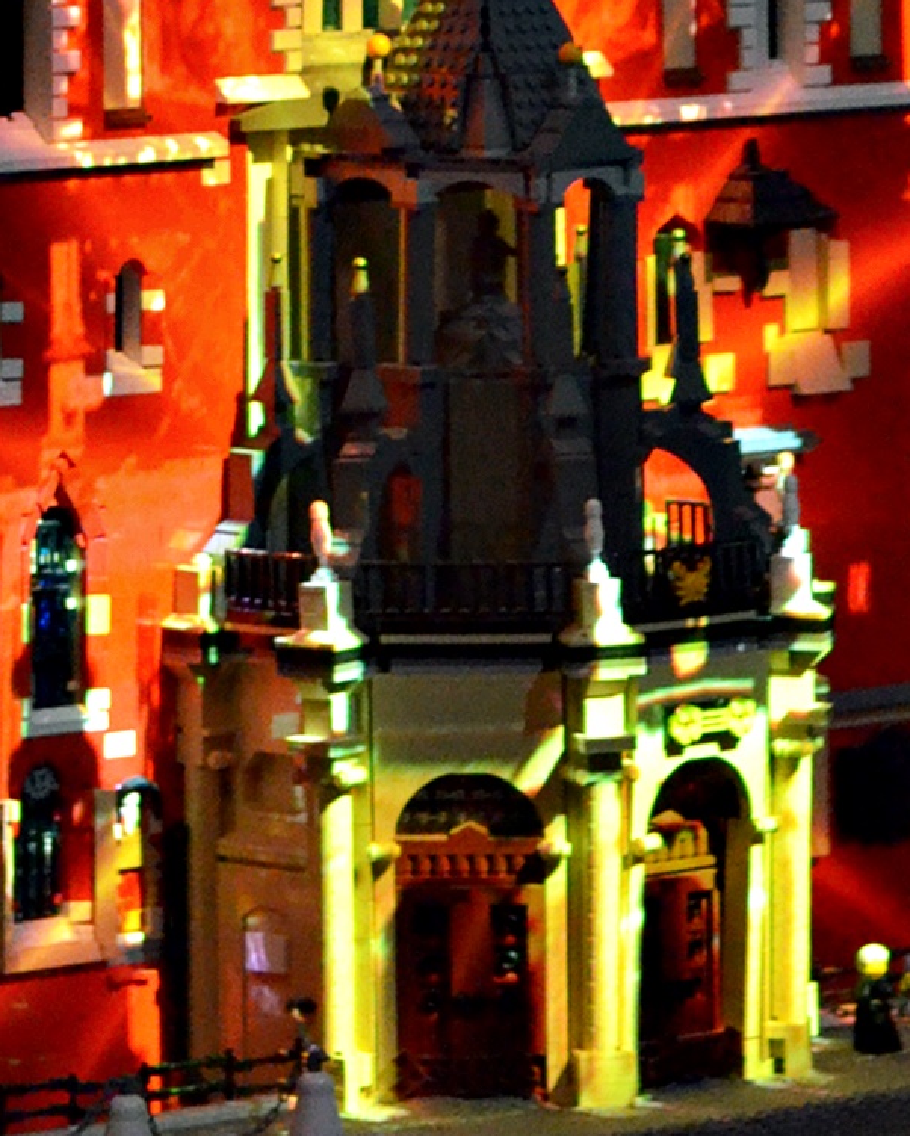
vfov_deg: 6.6
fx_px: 9490
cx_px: 493
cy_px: -1116
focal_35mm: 282
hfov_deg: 5.5
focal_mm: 50
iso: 2500
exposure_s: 1/100
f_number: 2.8
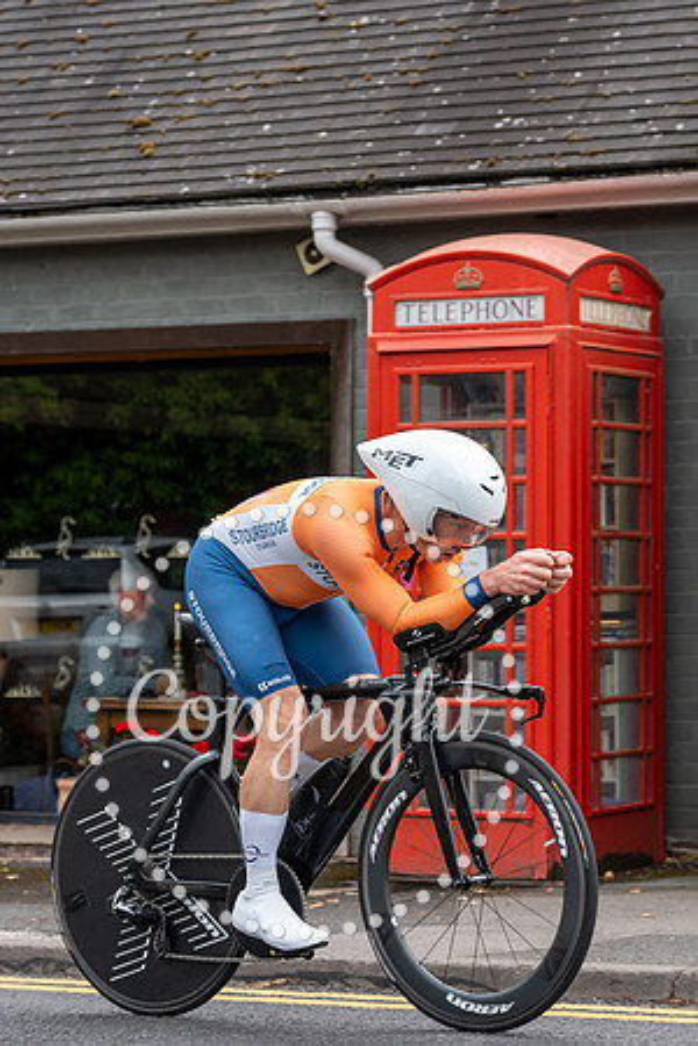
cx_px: 538
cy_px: 509
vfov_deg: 19.0
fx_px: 3134
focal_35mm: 108
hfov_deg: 12.7
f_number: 4.5
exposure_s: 1/800
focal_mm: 70
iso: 640
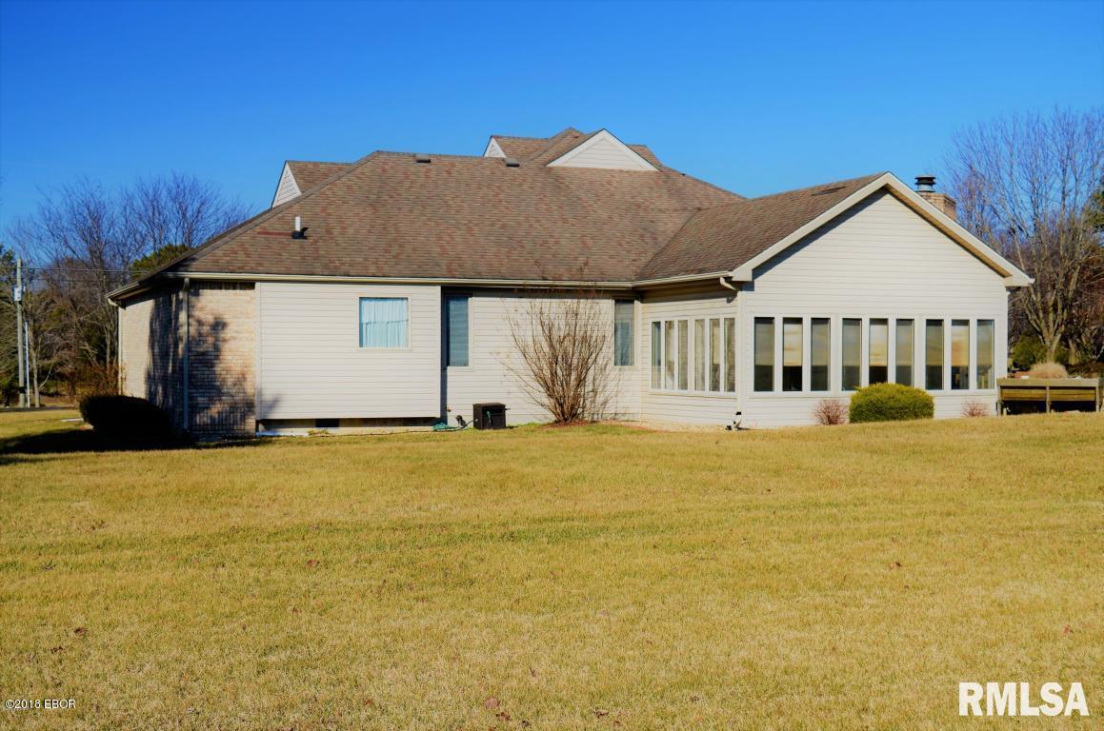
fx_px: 1561
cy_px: 366
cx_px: 552
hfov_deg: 38.9
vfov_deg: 26.4
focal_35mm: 51
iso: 100
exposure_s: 1/320
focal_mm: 34
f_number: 6.3
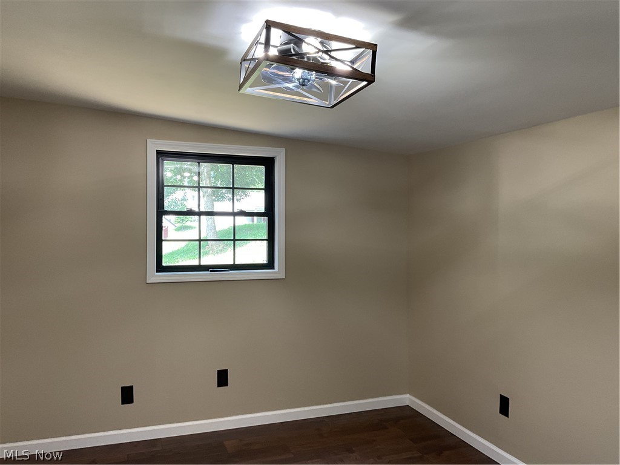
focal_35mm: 29
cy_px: 232
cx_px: 310
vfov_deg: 48.2
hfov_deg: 61.7
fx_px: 519
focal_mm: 3
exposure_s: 1/60
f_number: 1.8
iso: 64
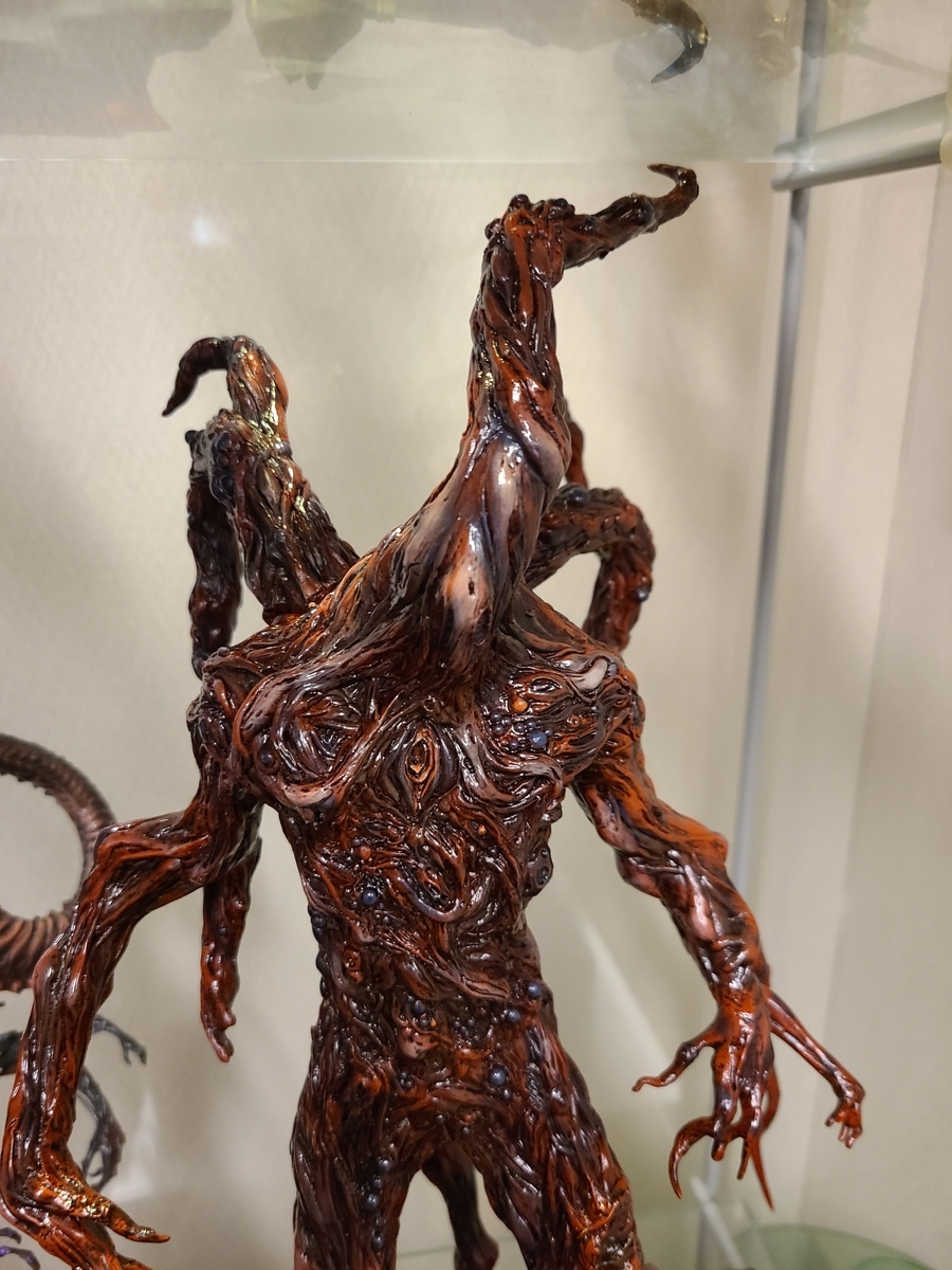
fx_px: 953
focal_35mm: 26
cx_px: 476
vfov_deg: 67.3
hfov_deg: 53.1
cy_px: 635
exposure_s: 1/33
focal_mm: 5.4
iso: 640
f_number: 1.8
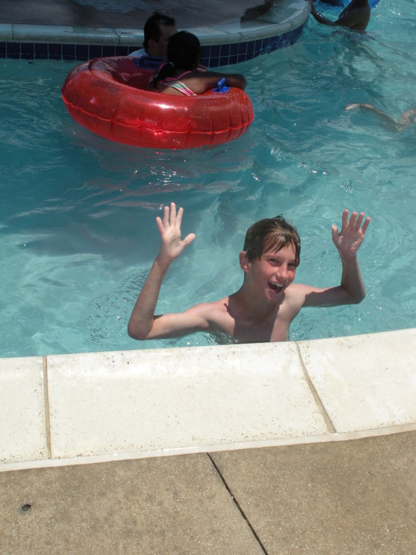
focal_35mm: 44
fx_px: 705
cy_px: 278
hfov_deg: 32.9
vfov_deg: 42.9
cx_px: 208
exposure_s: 1/596
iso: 88
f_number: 6.4
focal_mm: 7.7
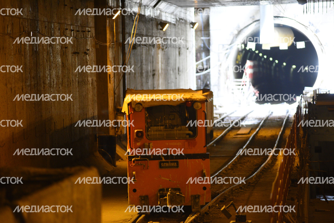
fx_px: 1856
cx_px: 167
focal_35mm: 200
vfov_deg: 6.9
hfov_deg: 10.3
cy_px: 112
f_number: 2.8
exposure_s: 1/250
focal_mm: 200
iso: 2500
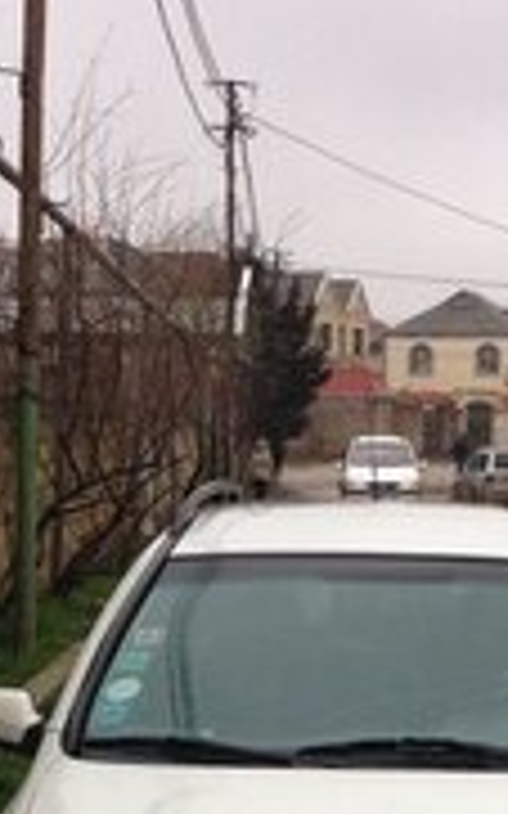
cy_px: 994
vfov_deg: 20.2
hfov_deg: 13.6
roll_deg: +1.3
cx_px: 369
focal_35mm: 96
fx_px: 2128
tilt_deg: -15.1
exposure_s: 1/120
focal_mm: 4.12
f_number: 2.4
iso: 64
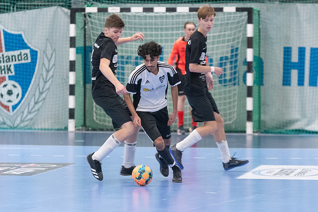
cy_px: 106
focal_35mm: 258
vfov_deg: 5.3
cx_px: 159
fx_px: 2277
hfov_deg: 8.0
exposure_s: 1/500
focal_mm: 150
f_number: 3.2
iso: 6400
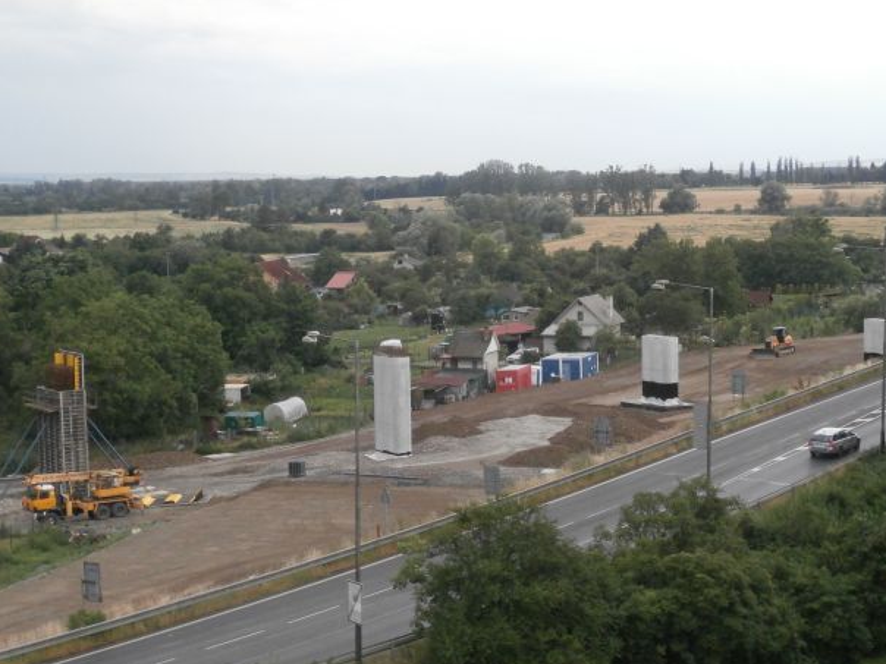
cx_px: 468
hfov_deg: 27.0
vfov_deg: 20.4
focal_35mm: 72
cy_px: 346
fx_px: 1843
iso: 400
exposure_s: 1/250
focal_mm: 12.1
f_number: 4.7
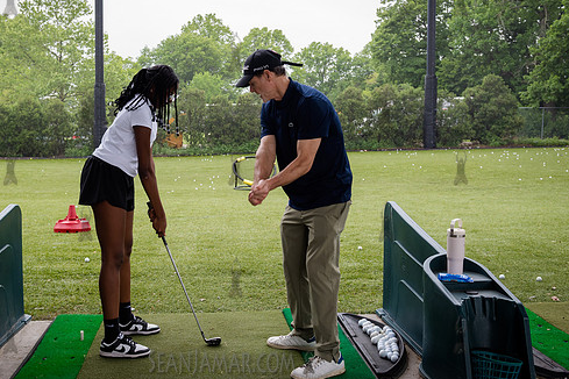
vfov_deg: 32.6
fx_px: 648
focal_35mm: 41
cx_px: 238
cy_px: 165
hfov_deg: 47.2
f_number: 4.5
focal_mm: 32
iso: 400
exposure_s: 1/125
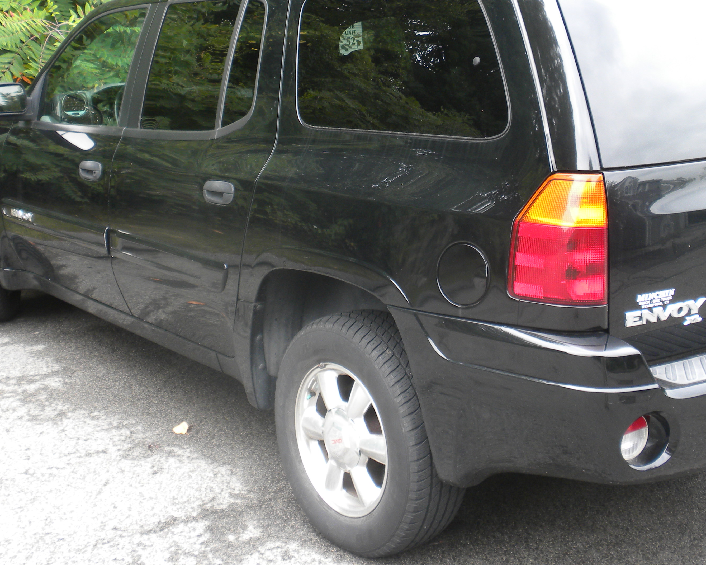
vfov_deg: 28.0
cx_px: 428
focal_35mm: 54
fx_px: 1128
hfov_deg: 34.6
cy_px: 217
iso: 73
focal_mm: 6.6
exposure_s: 1/52.3
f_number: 3.5
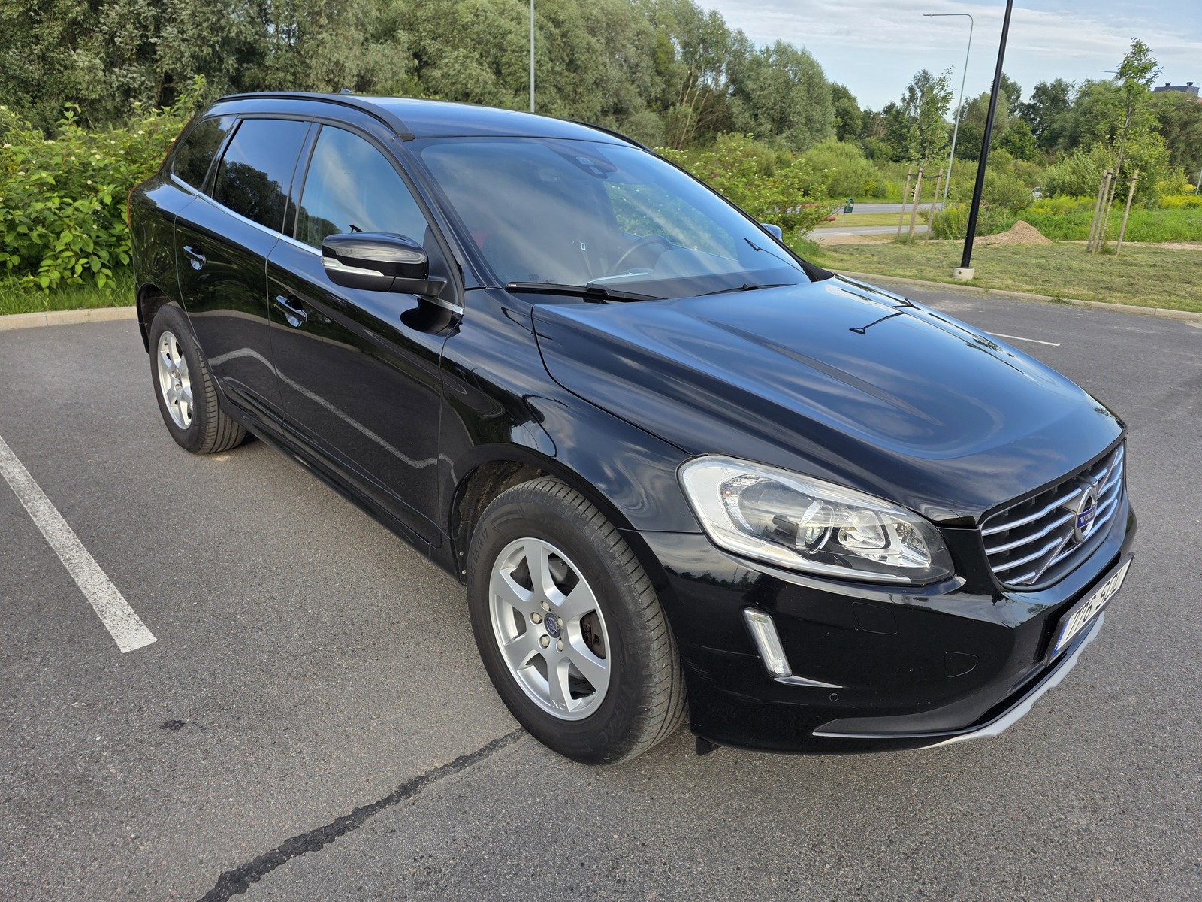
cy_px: 451
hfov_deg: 73.9
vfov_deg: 58.9
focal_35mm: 23
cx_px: 601
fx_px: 799
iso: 25
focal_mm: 6.3
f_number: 1.7
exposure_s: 1/359
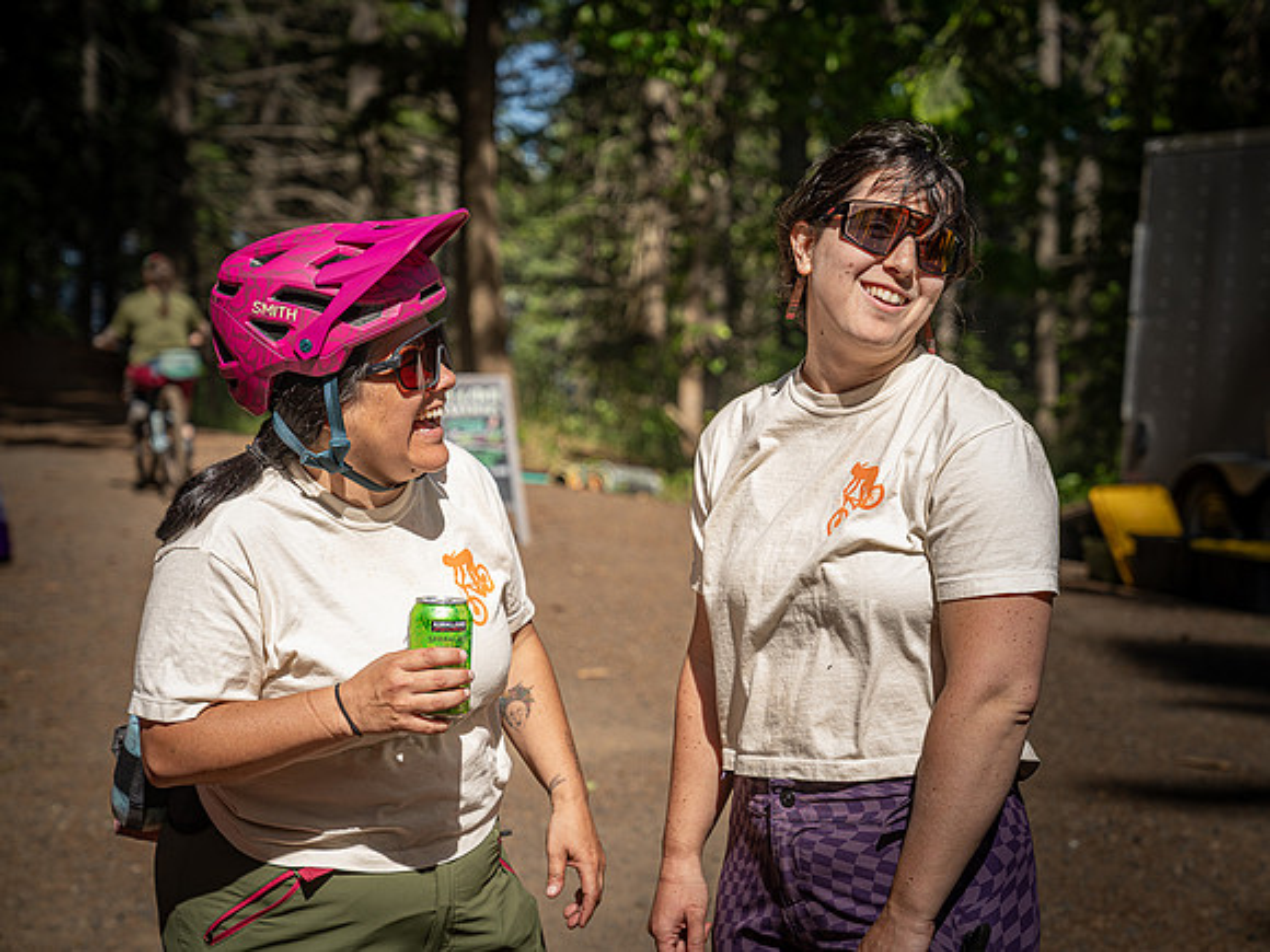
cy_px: 476
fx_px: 2778
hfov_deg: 25.7
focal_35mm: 76
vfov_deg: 19.5
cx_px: 714
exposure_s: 1/500
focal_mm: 70
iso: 125
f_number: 4.5
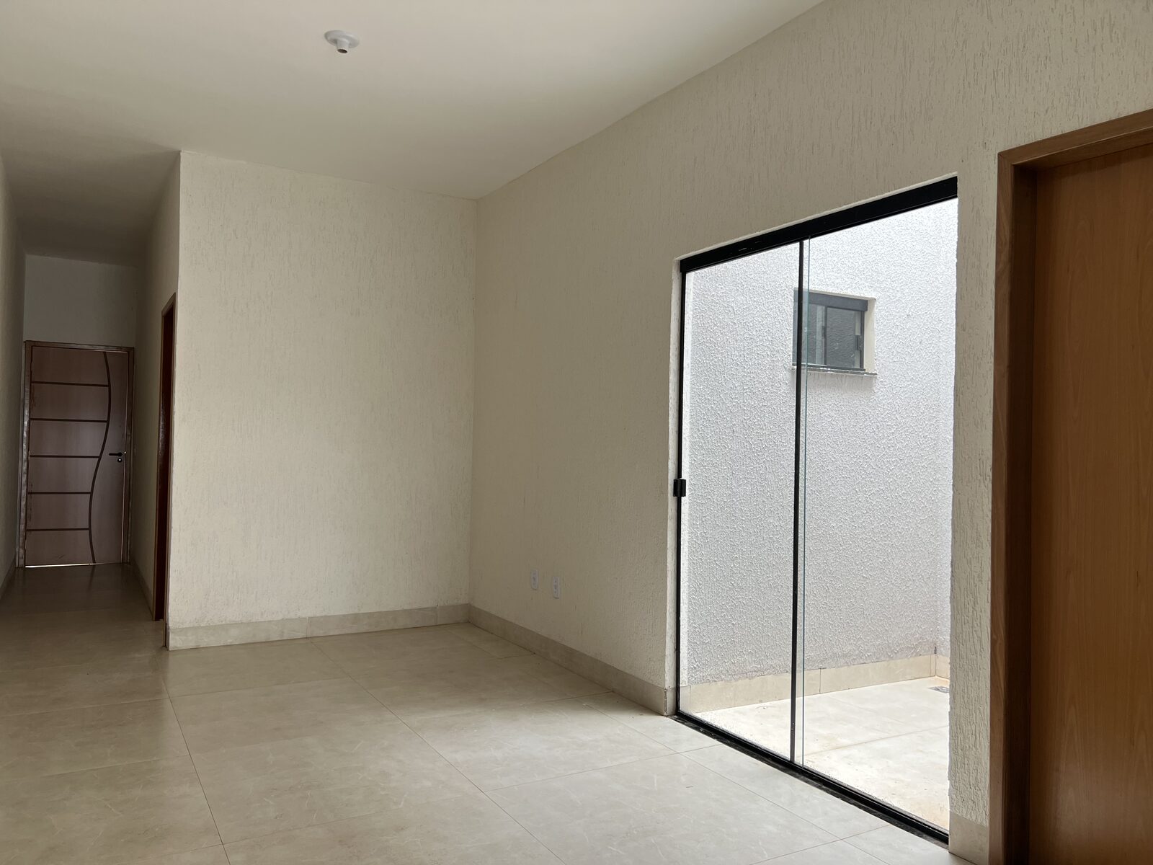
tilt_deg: -0.2
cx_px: 576
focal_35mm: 26
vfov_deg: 53.1
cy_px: 432
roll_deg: -0.9
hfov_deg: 67.3
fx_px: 866
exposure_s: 1/121
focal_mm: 5.7
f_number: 1.5
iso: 50
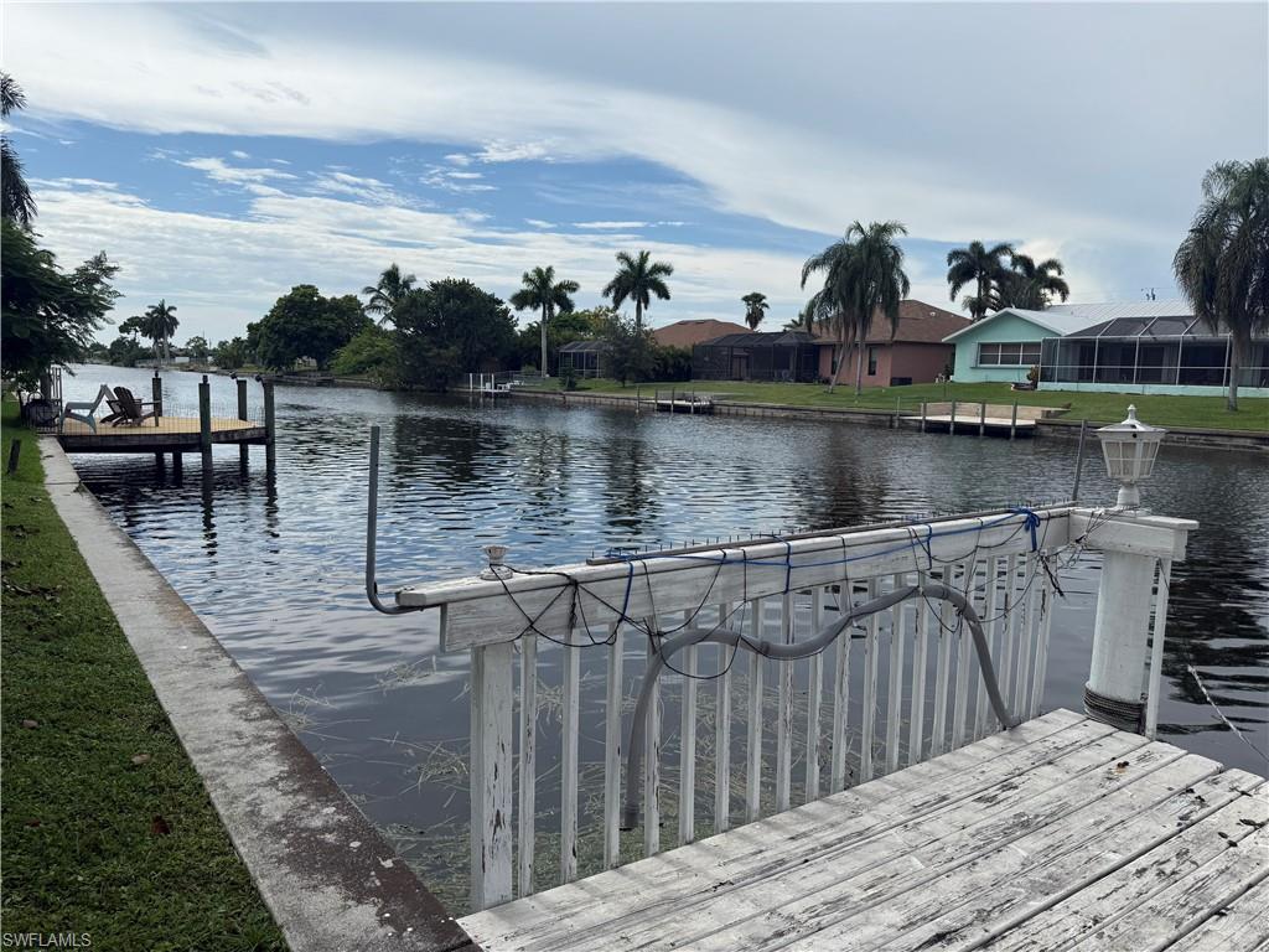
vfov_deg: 56.8
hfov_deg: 71.6
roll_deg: -2.6
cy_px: 476
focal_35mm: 24
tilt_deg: -6.8
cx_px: 634
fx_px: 880
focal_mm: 6.76
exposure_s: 1/6173
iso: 80
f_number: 1.78
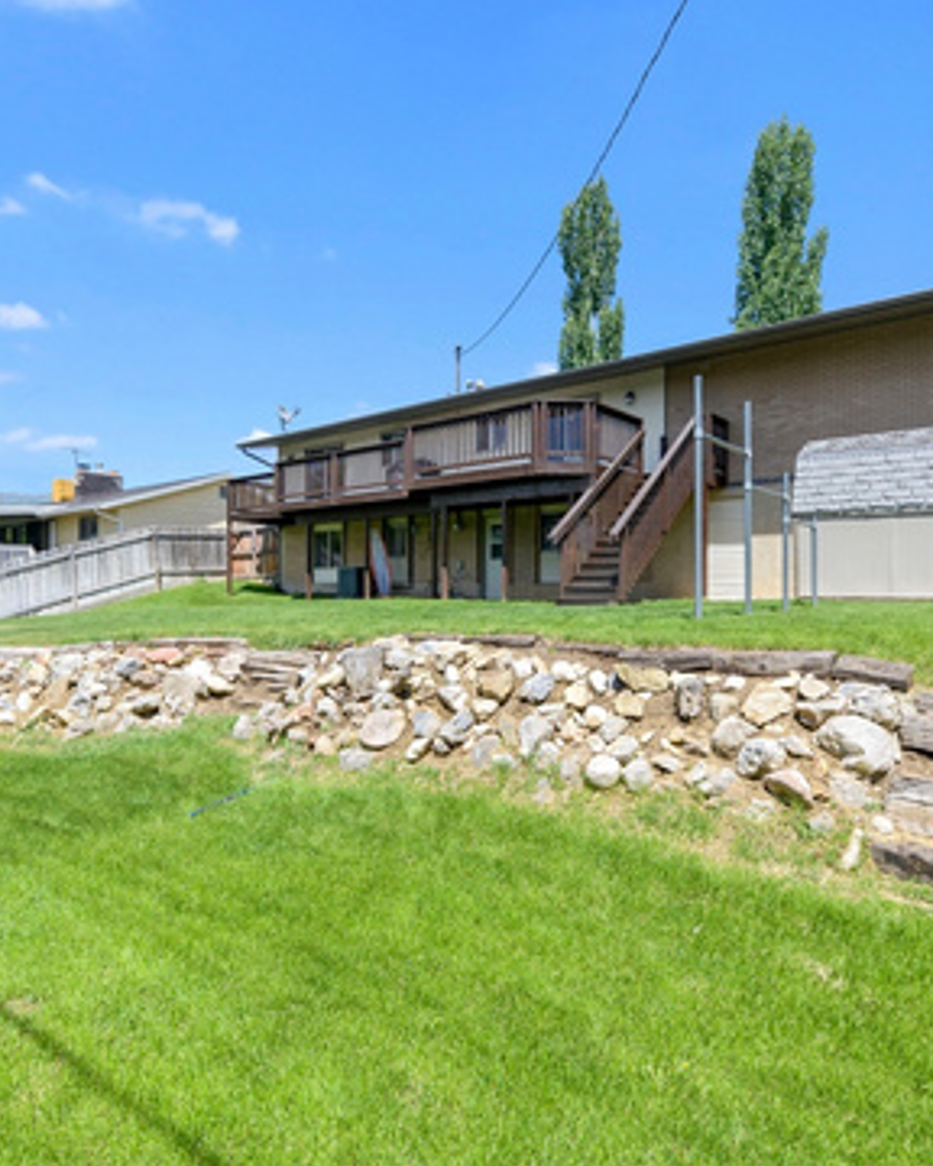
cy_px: 552
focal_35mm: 20
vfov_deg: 80.3
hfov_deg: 68.1
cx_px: 460
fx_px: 690
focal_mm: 12
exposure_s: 1/250
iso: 100
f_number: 8
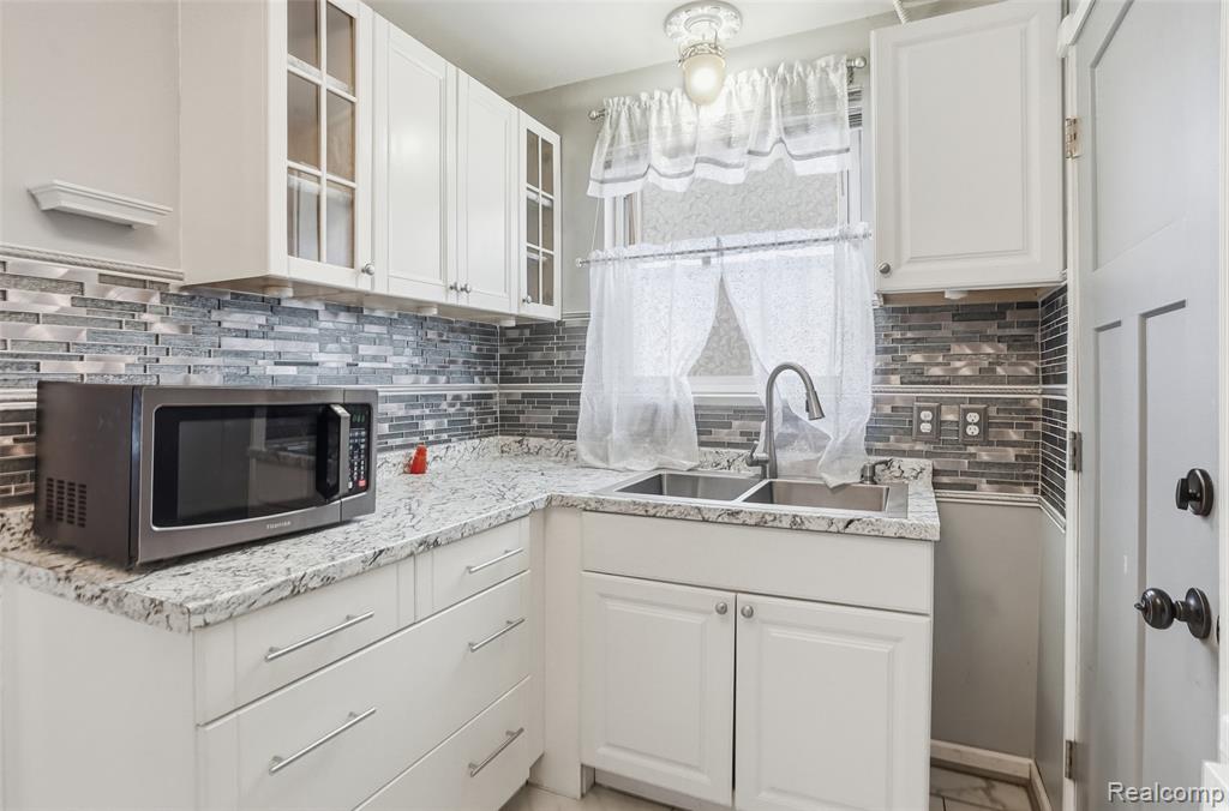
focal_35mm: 17
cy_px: 406
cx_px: 614
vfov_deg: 70.1
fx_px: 579
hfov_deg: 93.4
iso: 2000
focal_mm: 17
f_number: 8
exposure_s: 1/1250
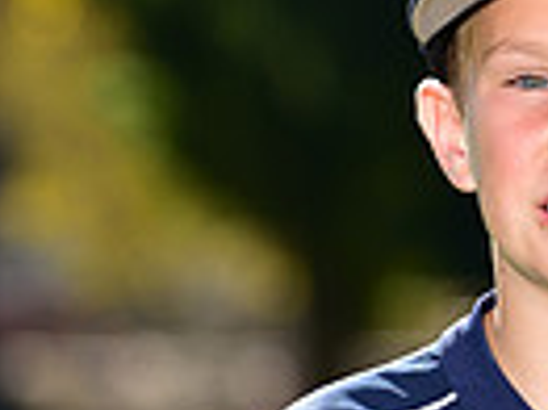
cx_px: 588
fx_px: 13476
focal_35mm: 852
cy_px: 674
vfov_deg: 1.7
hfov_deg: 2.3
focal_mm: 200
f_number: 5.6
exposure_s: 1/250
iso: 80
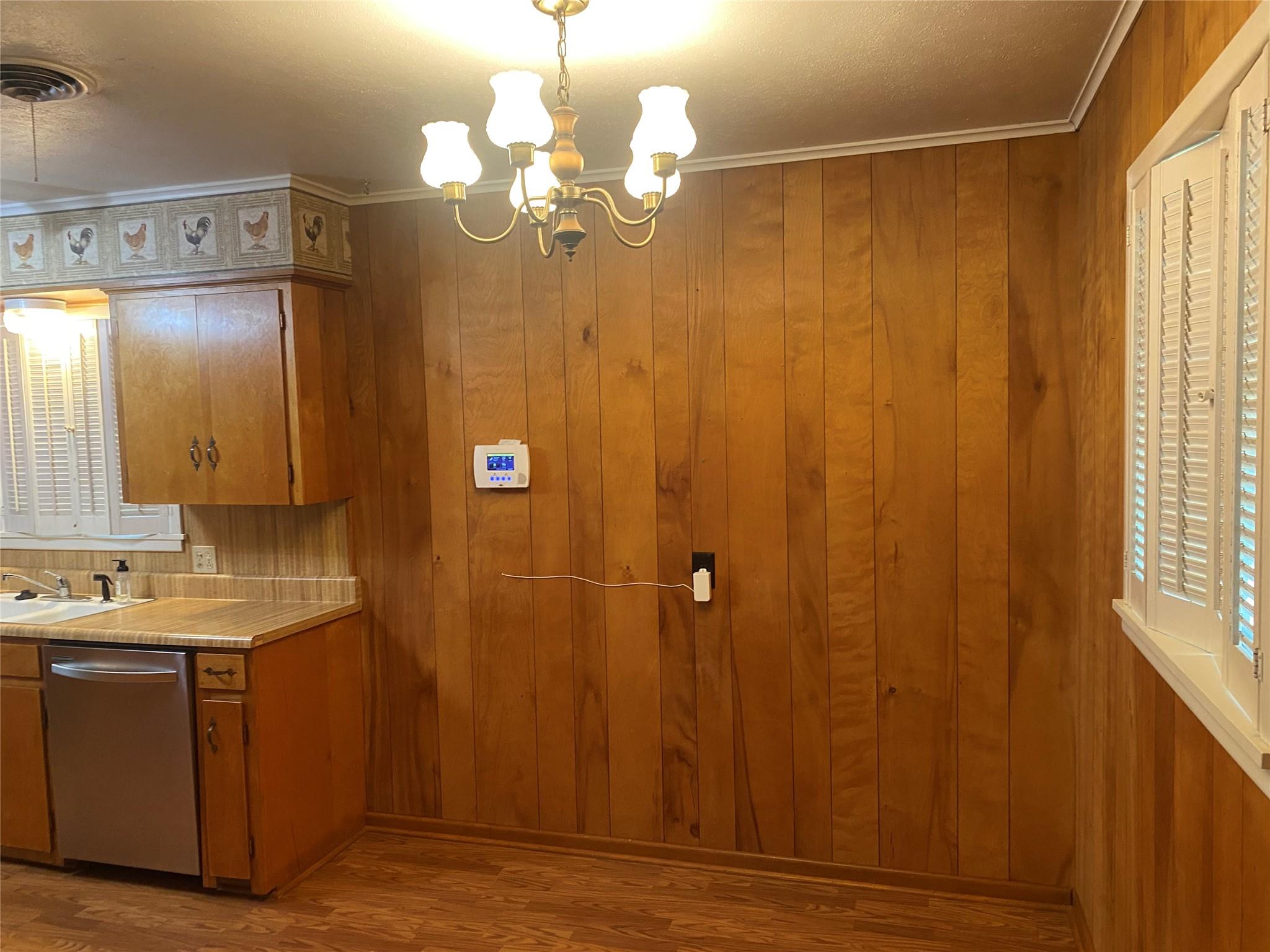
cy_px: 476
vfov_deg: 53.1
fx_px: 954
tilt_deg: -6.2
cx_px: 635
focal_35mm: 26
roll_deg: +0.9
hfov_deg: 67.3
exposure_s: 1/60
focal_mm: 4.25
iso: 320
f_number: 1.8
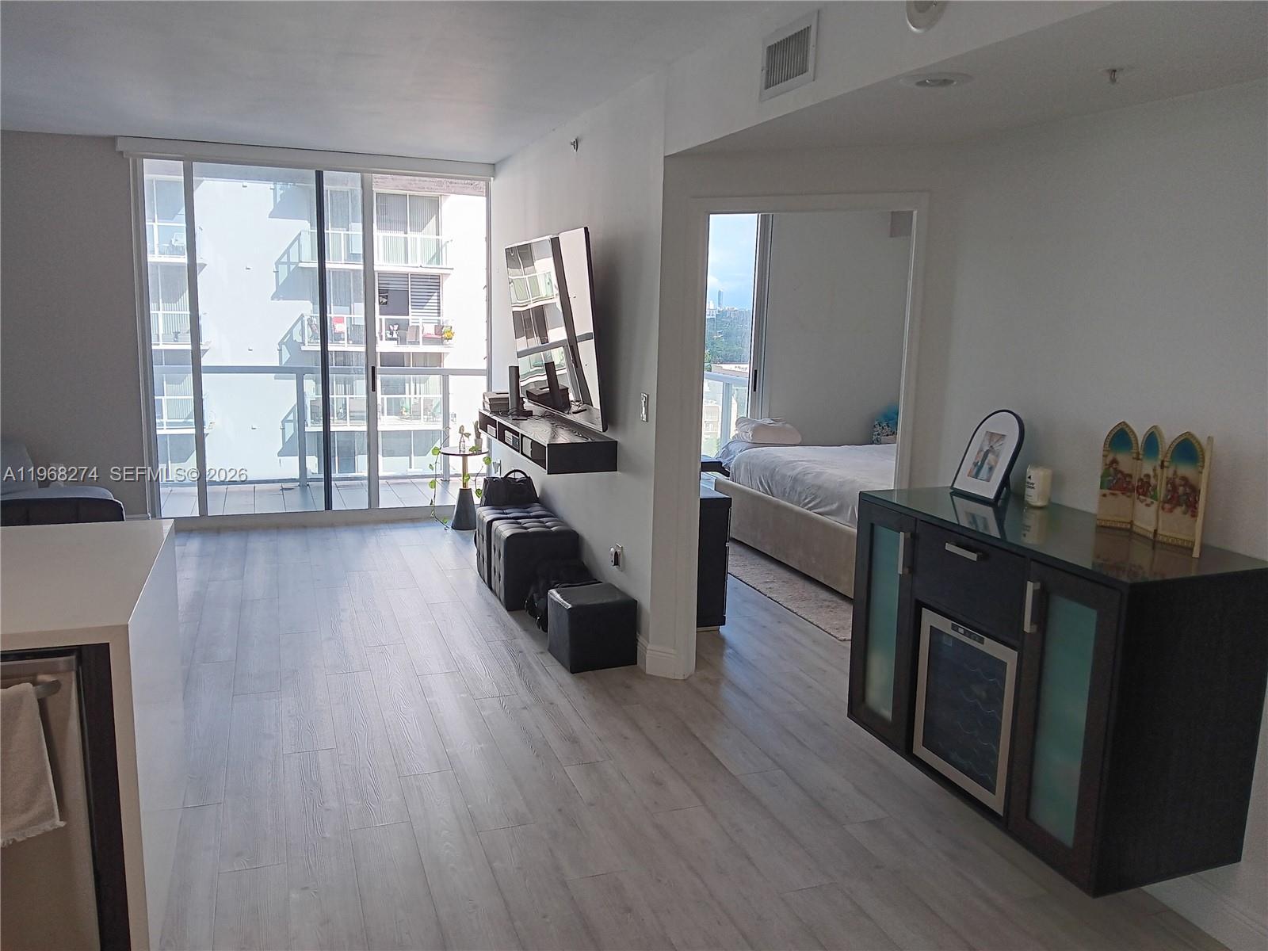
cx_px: 634
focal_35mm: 26
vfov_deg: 53.1
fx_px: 952
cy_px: 476
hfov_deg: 67.3
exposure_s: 1/30.3
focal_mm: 3.98
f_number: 1.8
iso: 80
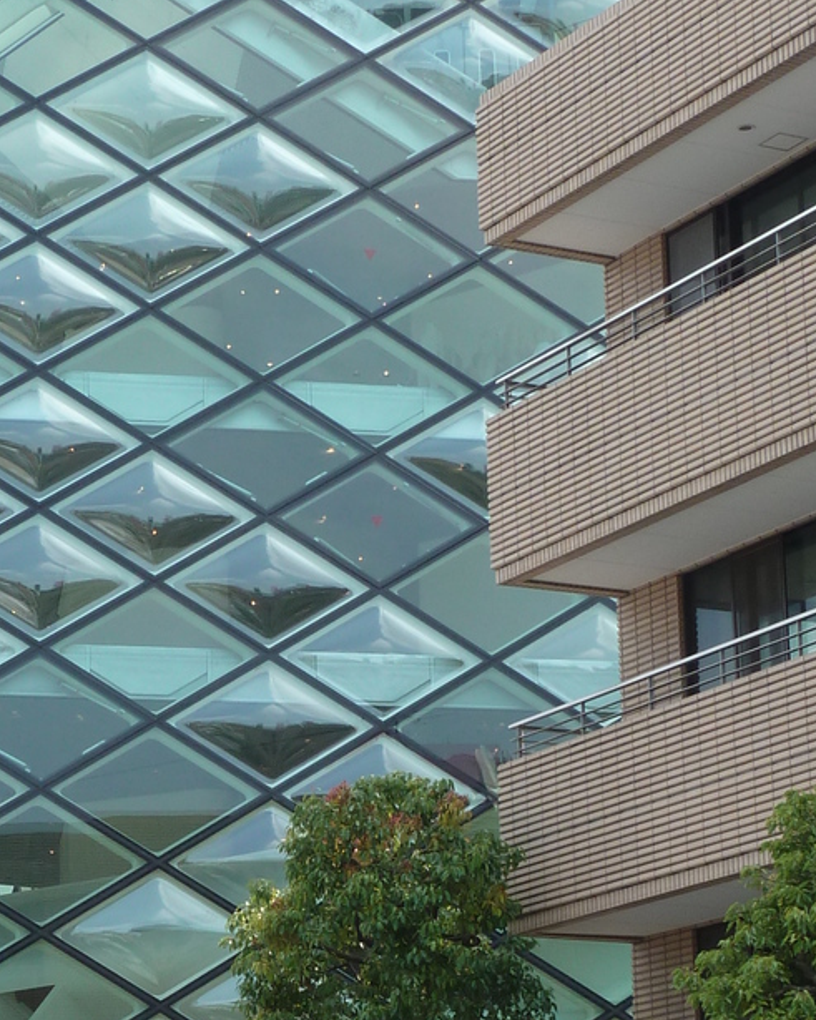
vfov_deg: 17.0
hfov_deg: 13.7
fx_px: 3382
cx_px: 278
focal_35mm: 112
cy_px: 827
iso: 80
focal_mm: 7.3
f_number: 4
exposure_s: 1/250
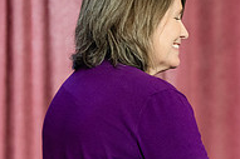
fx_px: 2937
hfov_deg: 4.7
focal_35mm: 441
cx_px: 279
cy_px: 67
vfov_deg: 3.1
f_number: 3.5
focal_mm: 145
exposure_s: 1/200
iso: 1250
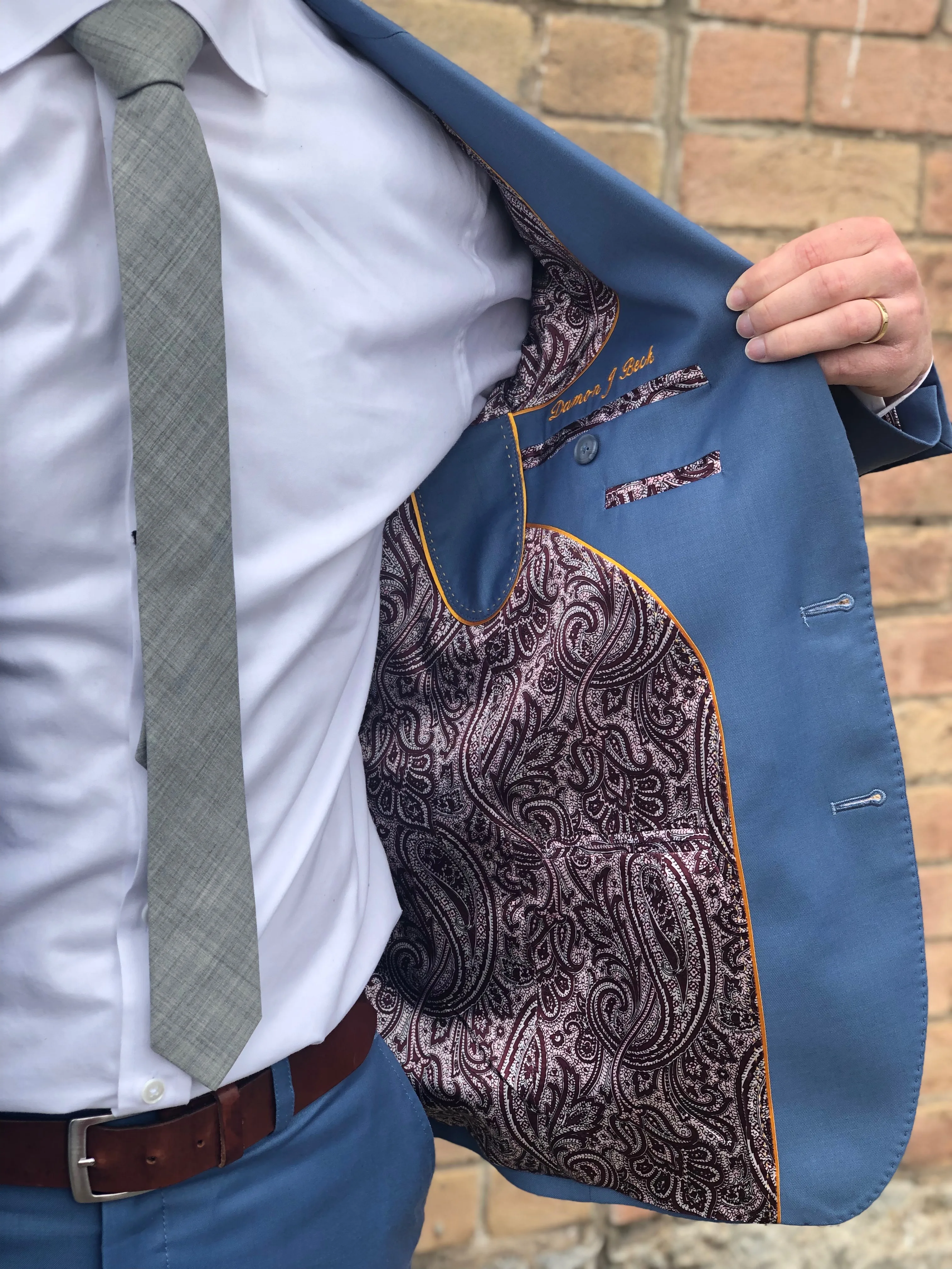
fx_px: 1907
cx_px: 476
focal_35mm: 52
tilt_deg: -12.3
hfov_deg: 28.0
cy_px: 634
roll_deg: -2.0
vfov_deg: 36.8
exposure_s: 1/206
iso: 16
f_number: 2.4
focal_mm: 6
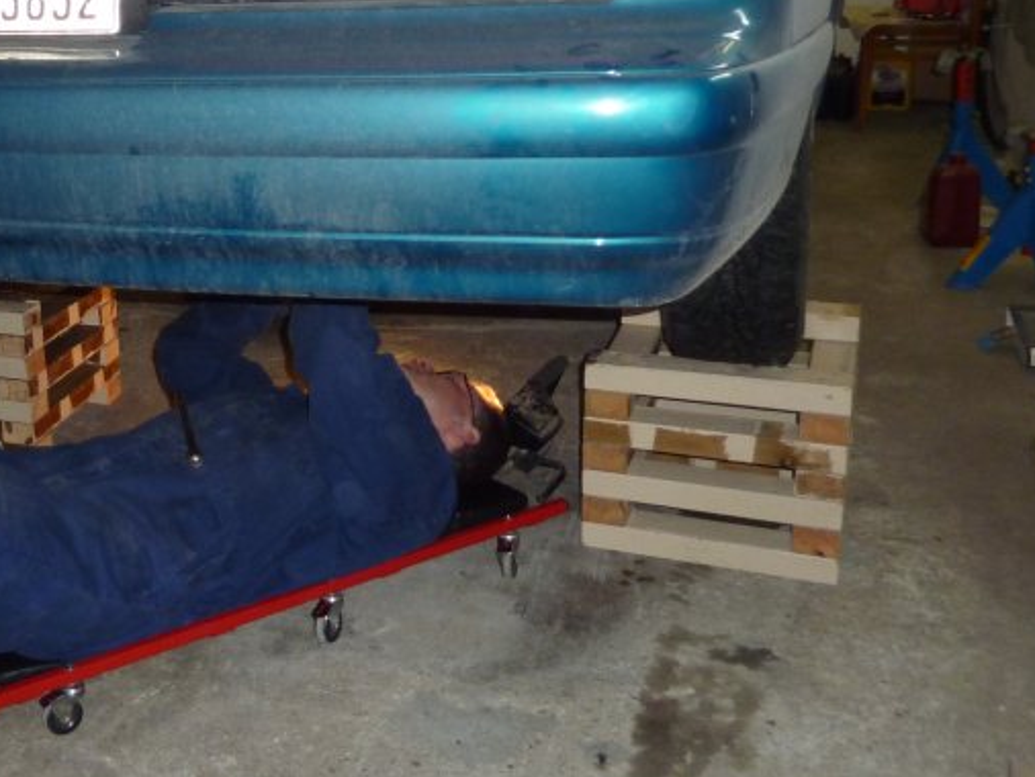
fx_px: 1256
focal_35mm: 42
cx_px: 223
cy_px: 239
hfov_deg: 42.9
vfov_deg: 34.0
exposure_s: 1/60
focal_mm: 4.1
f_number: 3.3
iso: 200
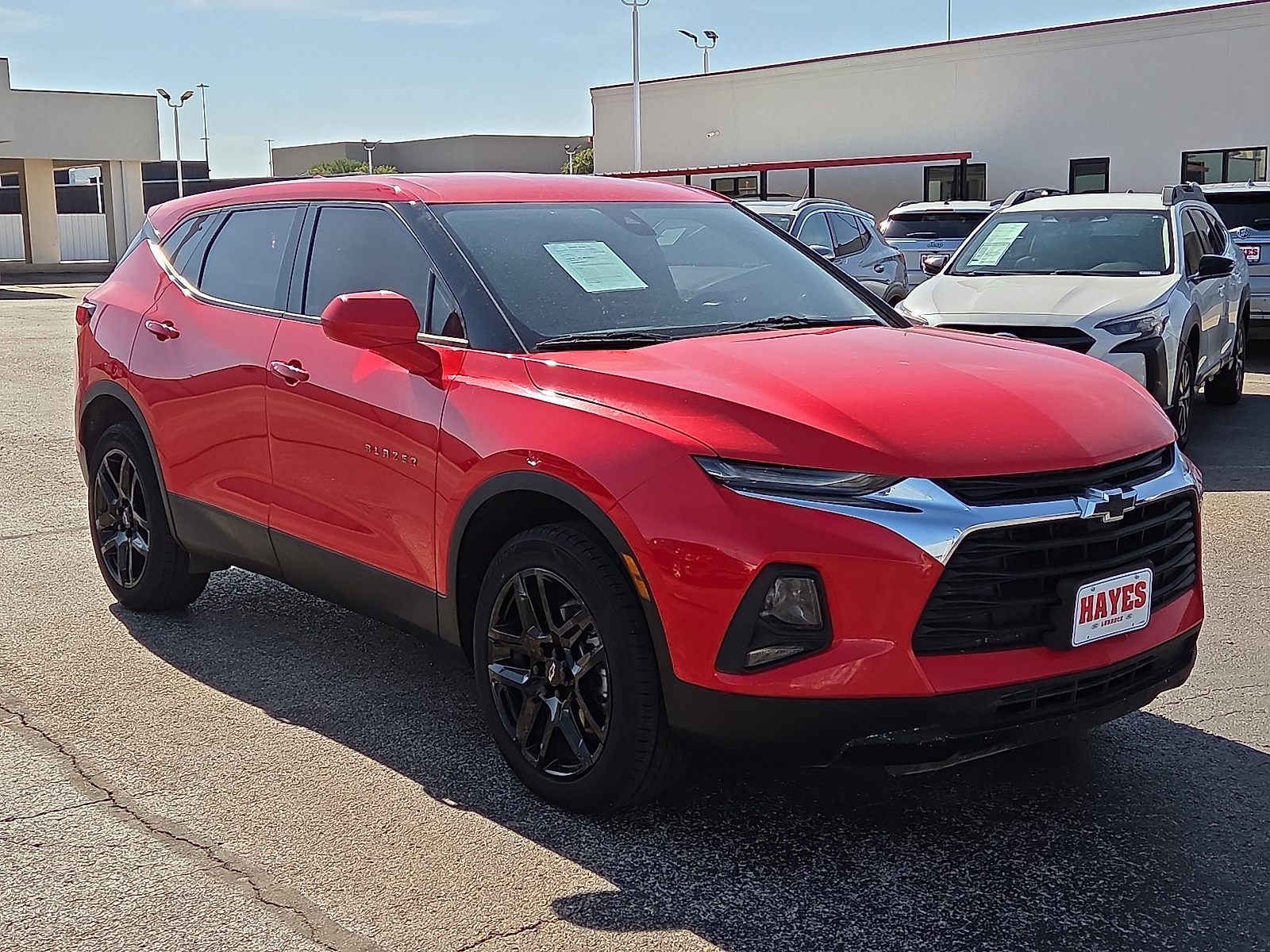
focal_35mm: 44
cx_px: 635
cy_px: 476
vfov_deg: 32.9
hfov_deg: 42.9
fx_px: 1614
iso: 25
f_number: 1.8
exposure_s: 1/2000
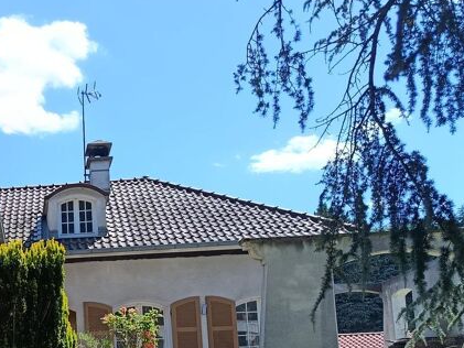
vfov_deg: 24.5
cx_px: -22
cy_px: 347
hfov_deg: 30.8
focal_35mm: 57
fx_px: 764
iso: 50
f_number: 1.7
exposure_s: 1/357
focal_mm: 5.24
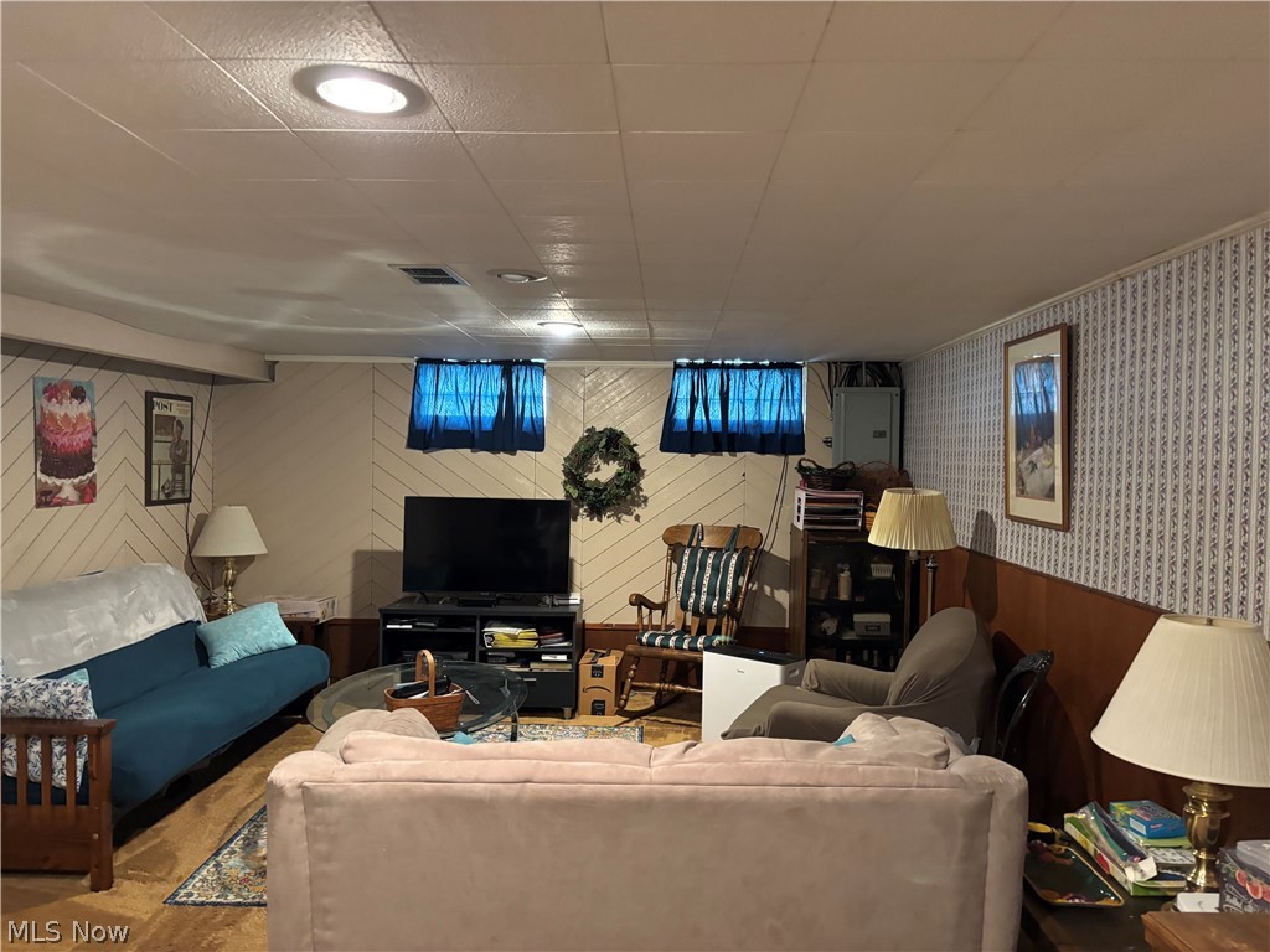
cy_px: 476
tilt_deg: -1.6
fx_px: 954
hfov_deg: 67.3
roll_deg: -1.1
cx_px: 635
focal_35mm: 26
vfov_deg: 53.1
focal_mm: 5.96
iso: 640
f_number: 1.6
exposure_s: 1/40
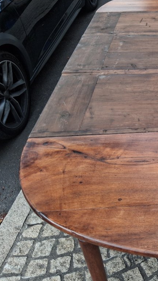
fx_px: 342
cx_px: 217
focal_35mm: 46
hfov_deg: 22.6
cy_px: 119
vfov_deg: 44.4
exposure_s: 1/100
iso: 64
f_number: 1.8
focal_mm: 4
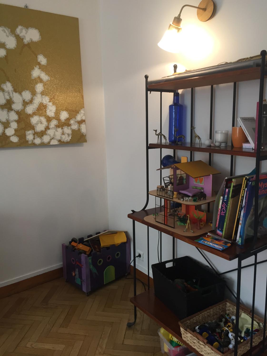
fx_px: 298
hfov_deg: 48.2
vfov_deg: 61.7
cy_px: 178
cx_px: 134
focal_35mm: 29
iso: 80
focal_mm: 4.15
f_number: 2.2
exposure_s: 1/33
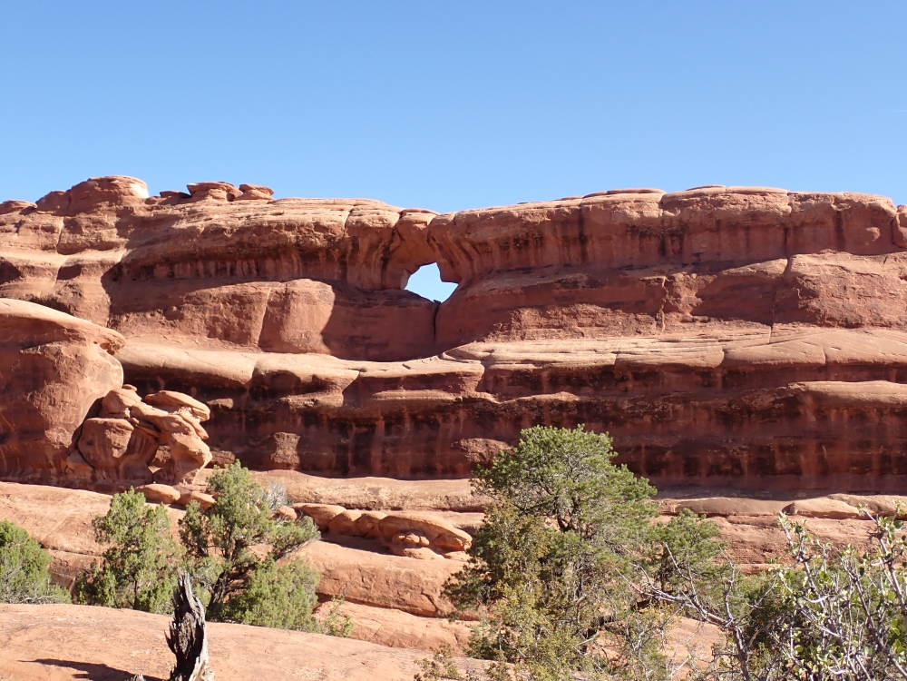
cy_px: 340
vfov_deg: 37.7
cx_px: 454
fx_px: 996
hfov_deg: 49.0
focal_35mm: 38
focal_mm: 6.83
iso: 100
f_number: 3.5
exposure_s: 1/500
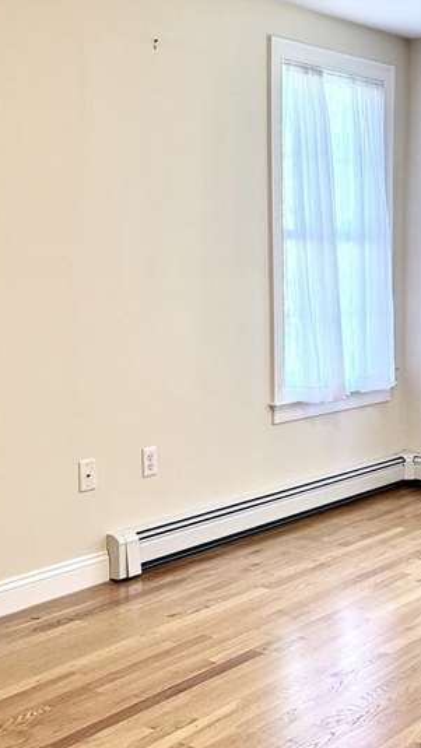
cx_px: 408
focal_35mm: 50
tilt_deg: -13.6
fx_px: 992
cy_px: 491
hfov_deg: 23.1
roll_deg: +0.0
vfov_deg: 40.9
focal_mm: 6.76
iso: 160
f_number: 1.78
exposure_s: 1/120
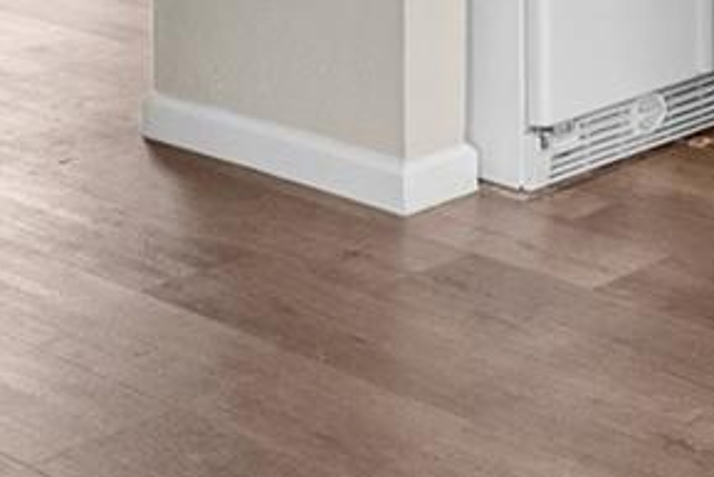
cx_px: 1304
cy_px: -460
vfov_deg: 12.8
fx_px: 1865
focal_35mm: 94
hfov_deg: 17.4
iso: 100
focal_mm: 17
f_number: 7.1
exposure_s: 1/4
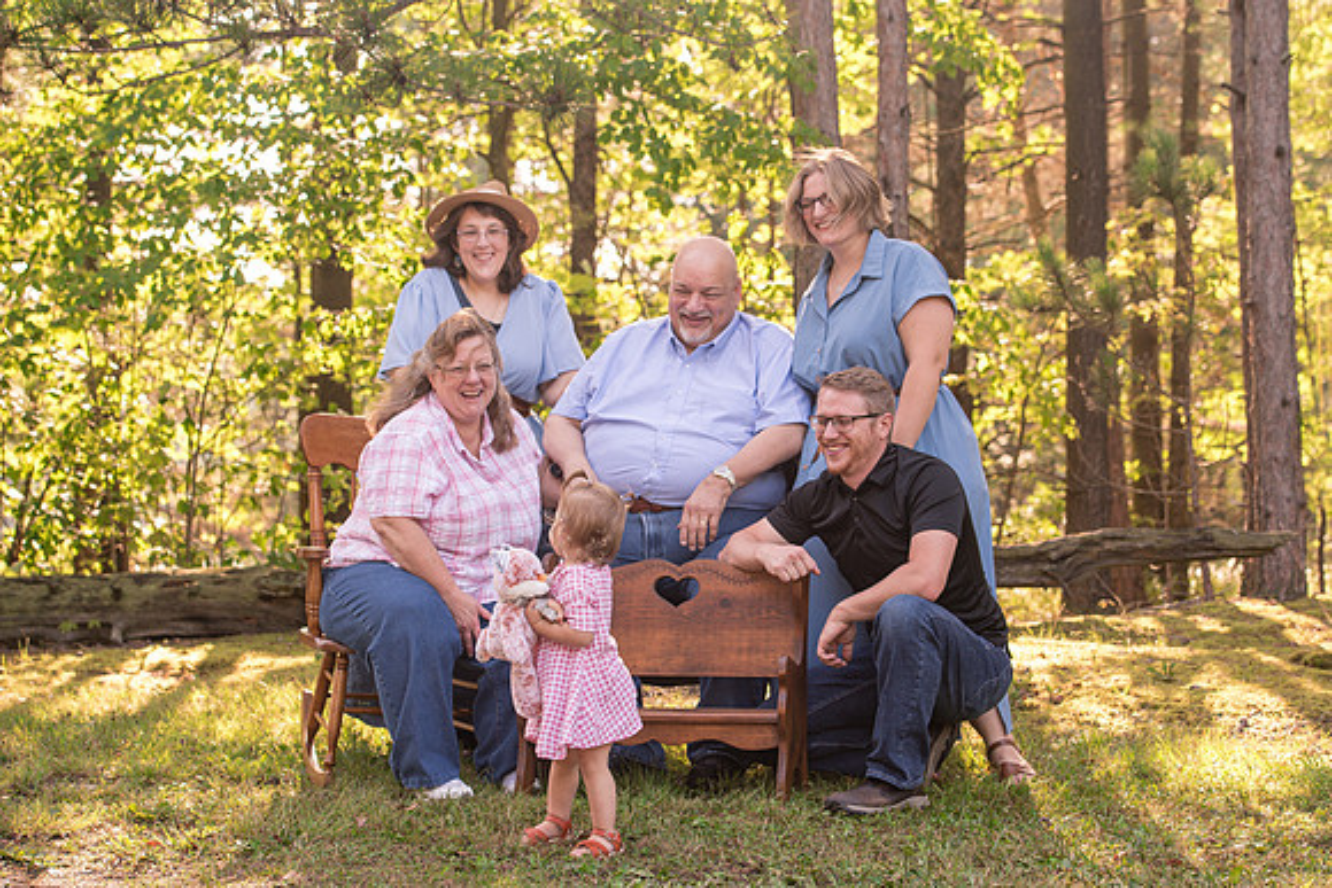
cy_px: 459
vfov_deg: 18.5
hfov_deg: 27.5
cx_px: 696
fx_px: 2725
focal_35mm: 74
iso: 400
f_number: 5
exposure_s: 1/250
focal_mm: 70
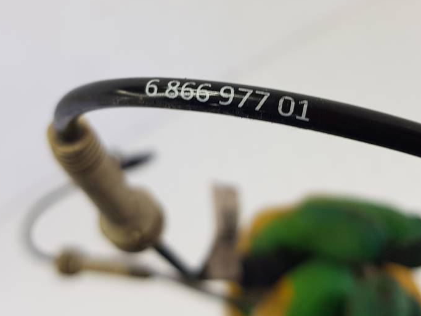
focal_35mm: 39
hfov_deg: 47.9
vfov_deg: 36.3
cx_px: 218
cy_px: 94
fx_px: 474
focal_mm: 4.2
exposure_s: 1/105
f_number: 1.7
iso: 40
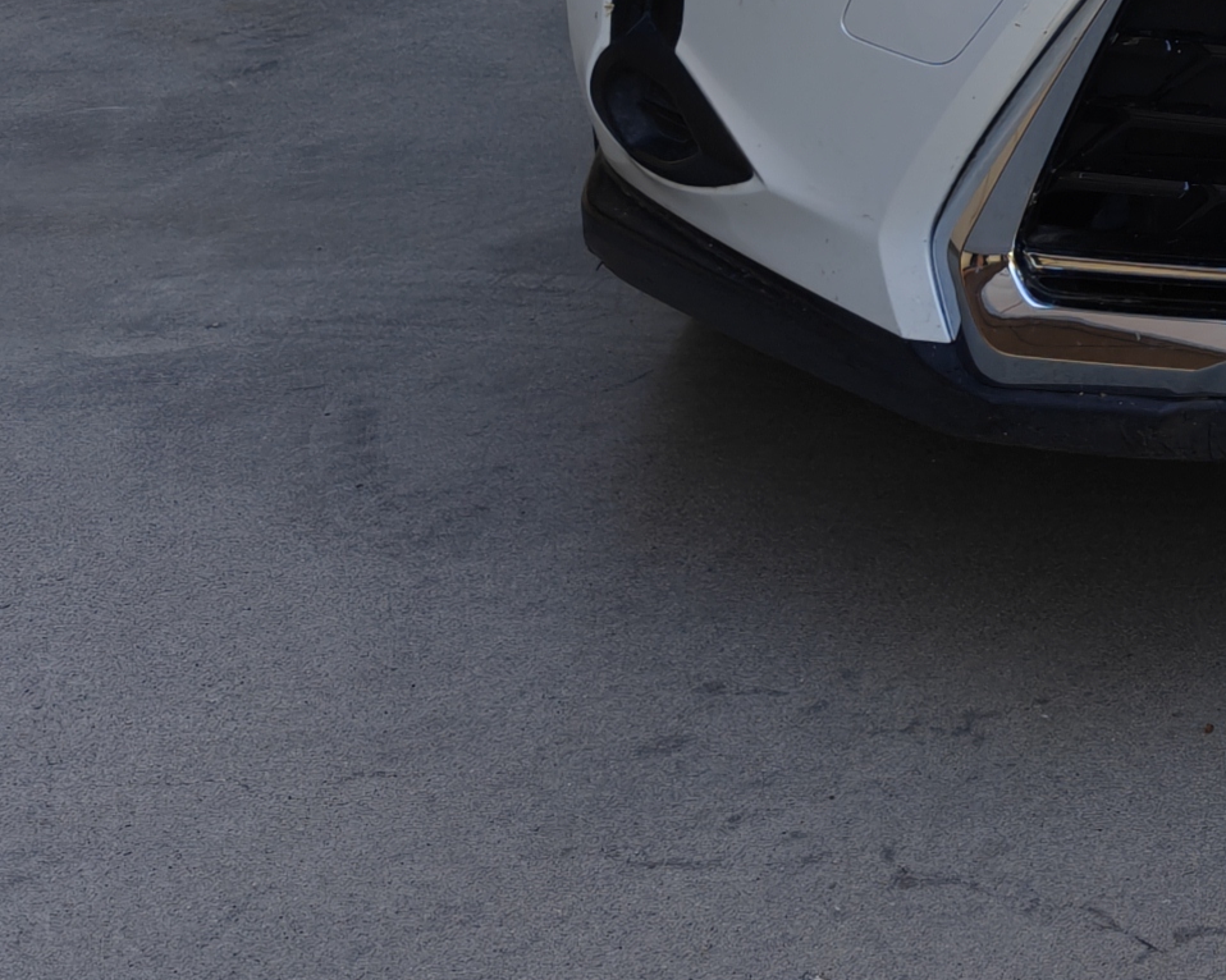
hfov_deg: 17.7
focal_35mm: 96
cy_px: -700
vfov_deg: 14.4
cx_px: 1879
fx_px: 3483
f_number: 1.6
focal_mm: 6.06
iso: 64
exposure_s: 1/458
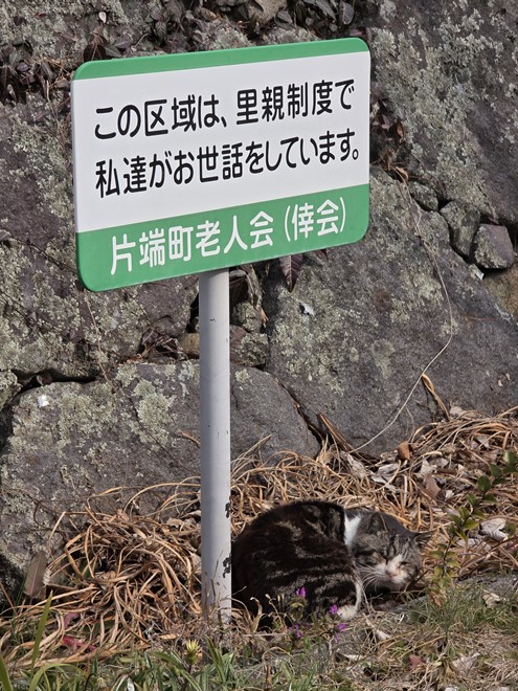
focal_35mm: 115
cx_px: 259
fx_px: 2295
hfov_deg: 12.9
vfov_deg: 17.1
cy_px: 346
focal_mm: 18.6
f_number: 3.4
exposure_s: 1/820
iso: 64
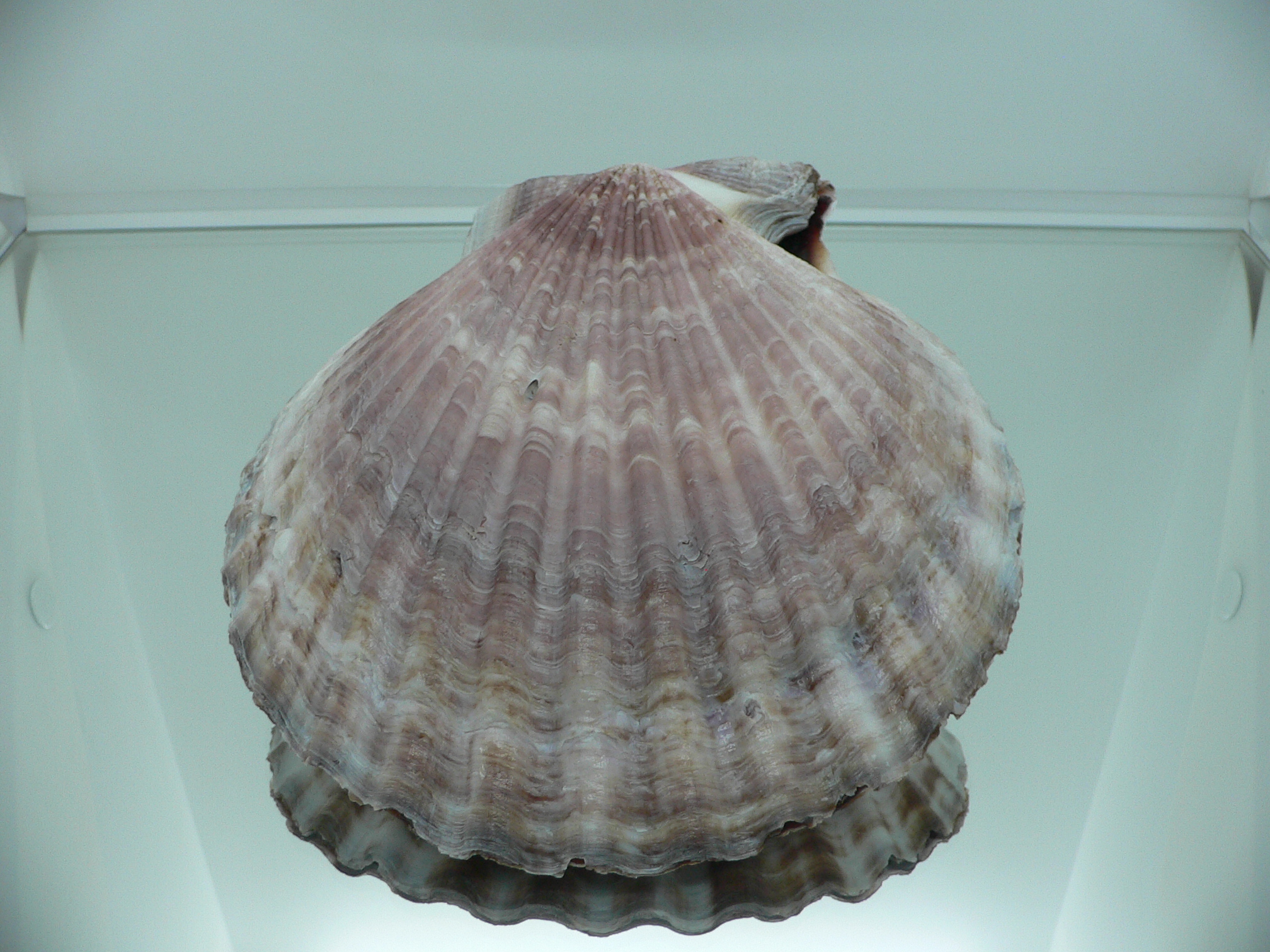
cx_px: 635
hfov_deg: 52.6
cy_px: 476
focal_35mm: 35
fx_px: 1284
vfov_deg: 40.7
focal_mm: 4.6
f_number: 2.8
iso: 100
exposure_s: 1/60
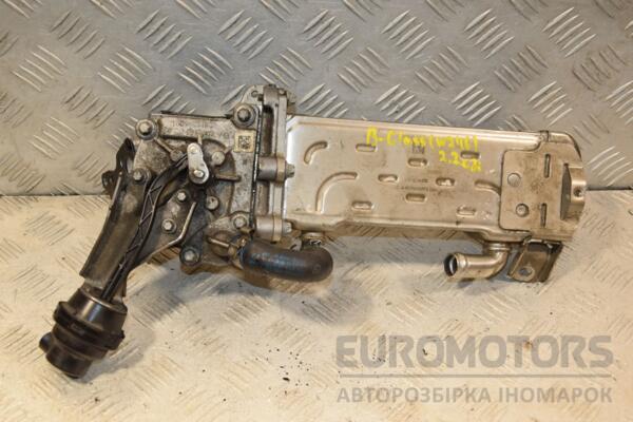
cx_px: 316
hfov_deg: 33.4
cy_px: 211
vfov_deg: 22.6
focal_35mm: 60
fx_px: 1055
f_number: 6.3
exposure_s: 1/200
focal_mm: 40
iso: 800
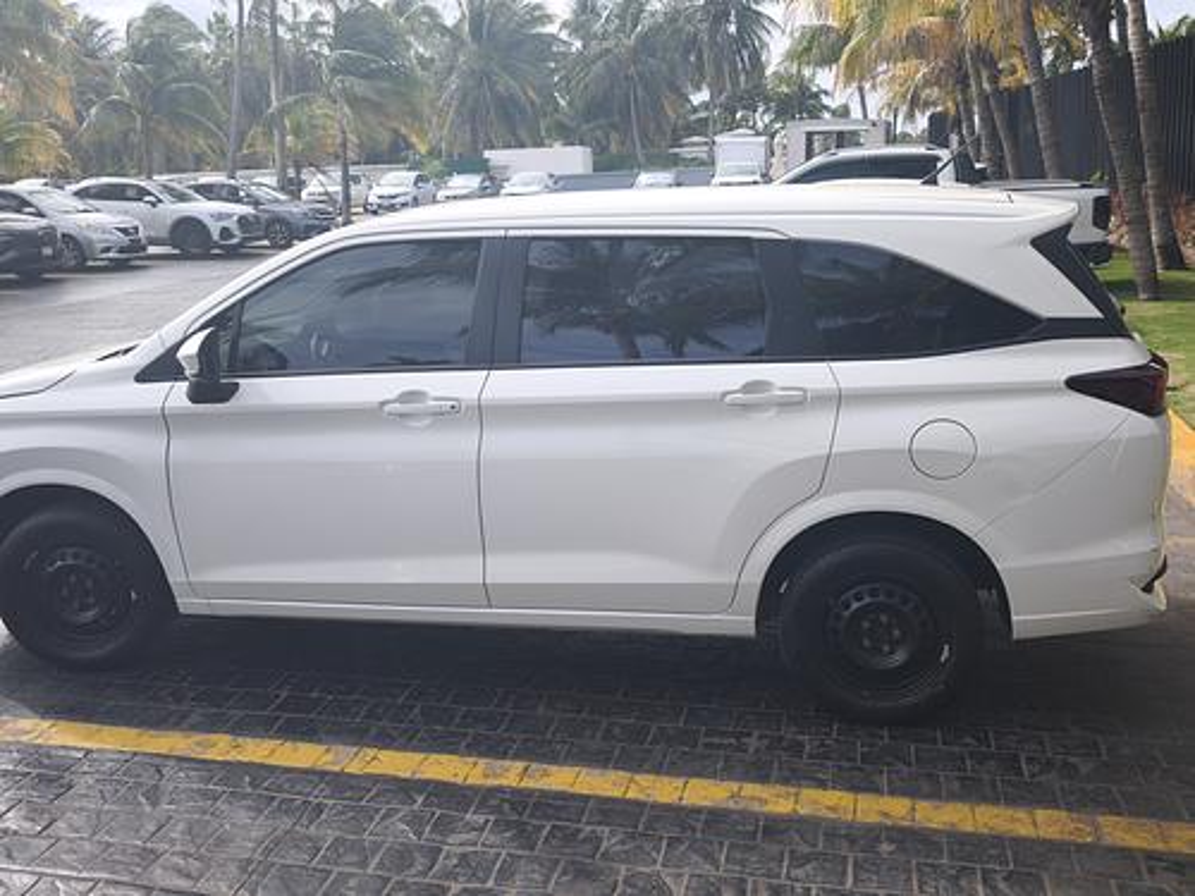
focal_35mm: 35
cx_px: 598
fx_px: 1208
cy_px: 448
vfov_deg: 40.7
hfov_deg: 52.6
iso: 50
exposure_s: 1/1211
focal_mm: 6.57
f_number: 1.6
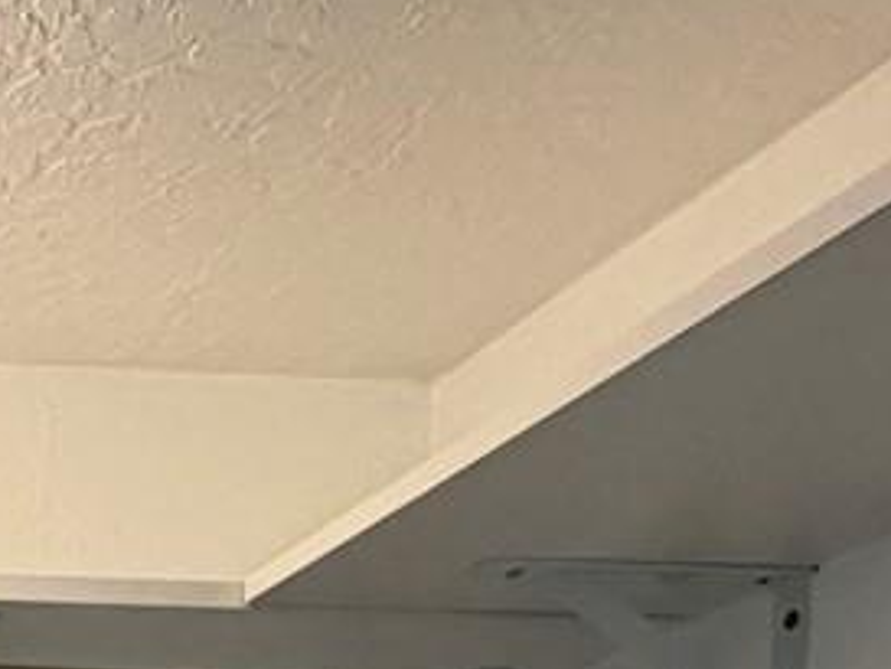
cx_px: -617
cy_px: 1449
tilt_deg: -4.4
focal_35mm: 82
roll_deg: -0.1
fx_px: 2112
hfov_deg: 19.2
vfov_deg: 14.2
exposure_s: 1/120
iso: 200
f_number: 2.2
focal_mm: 2.22
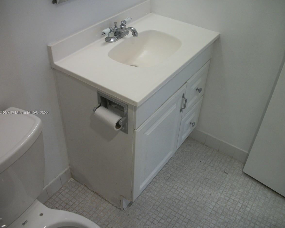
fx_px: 287
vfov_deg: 43.4
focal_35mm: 34
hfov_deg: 52.8
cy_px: 113
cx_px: 144
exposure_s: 1/40
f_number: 2.9
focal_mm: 5.7
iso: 80
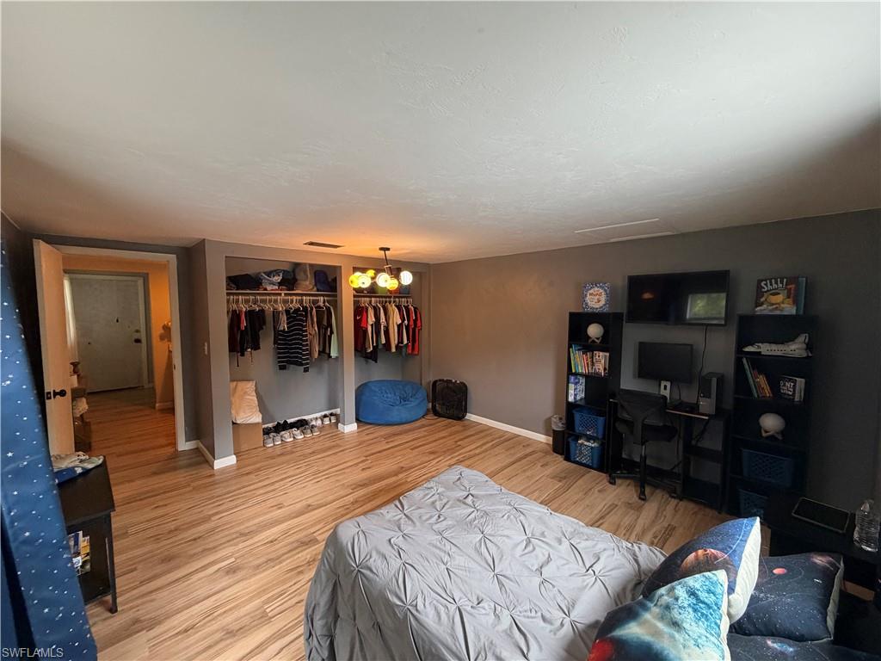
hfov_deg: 102.1
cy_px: 330
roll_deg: -0.5
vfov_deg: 85.7
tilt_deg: -4.1
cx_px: 440
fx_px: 356
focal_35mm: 14
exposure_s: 1/60
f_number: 2.2
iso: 320
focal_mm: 2.22
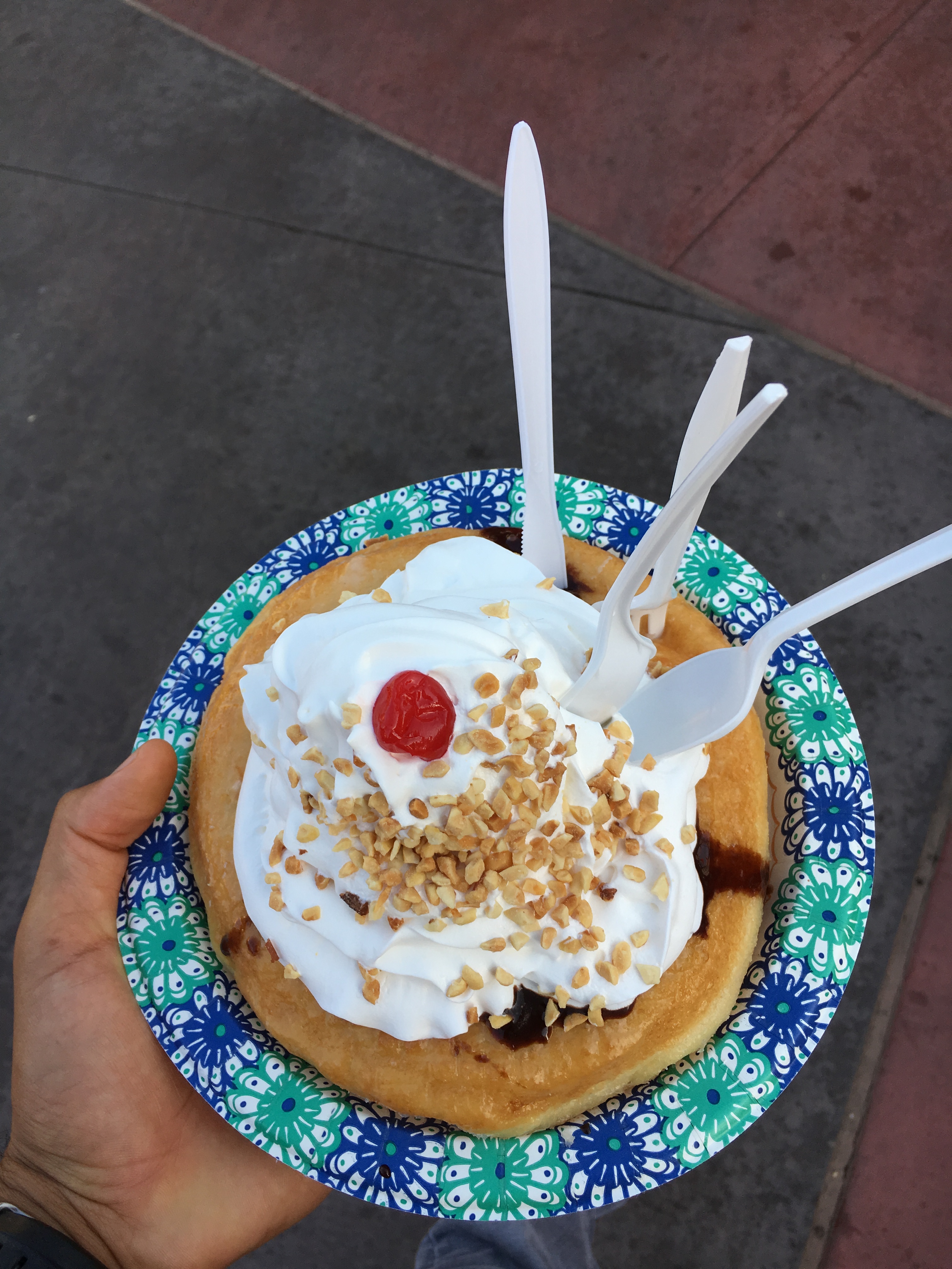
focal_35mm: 29
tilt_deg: -54.6
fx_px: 1063
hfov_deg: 48.2
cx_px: 476
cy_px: 634
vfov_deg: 61.7
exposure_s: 1/330
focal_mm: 4.15
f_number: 2.2
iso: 25
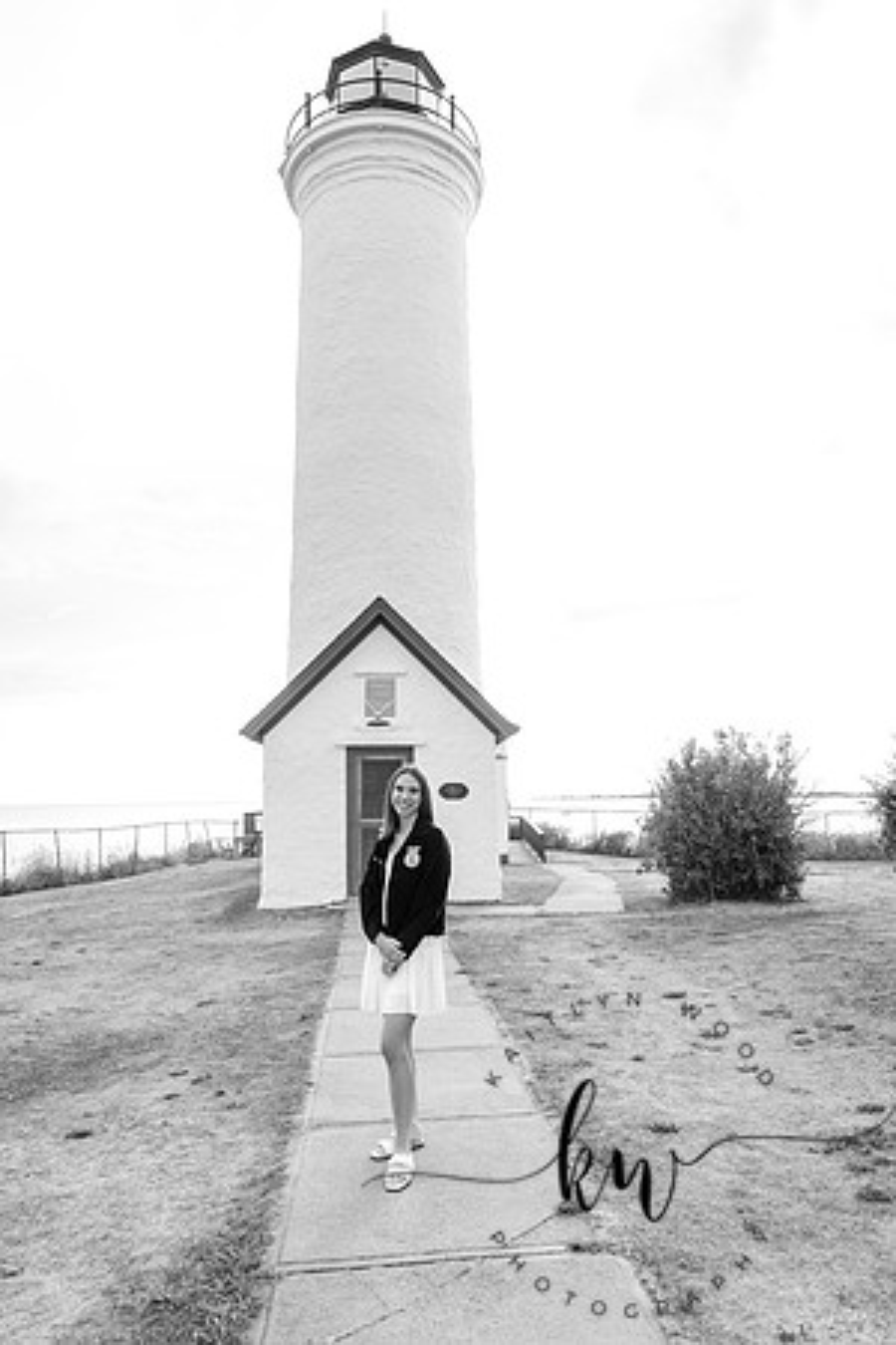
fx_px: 896
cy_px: 672
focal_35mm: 24
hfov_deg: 53.1
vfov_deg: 73.7
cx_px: 448
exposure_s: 1/250
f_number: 7.1
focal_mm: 24
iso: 400
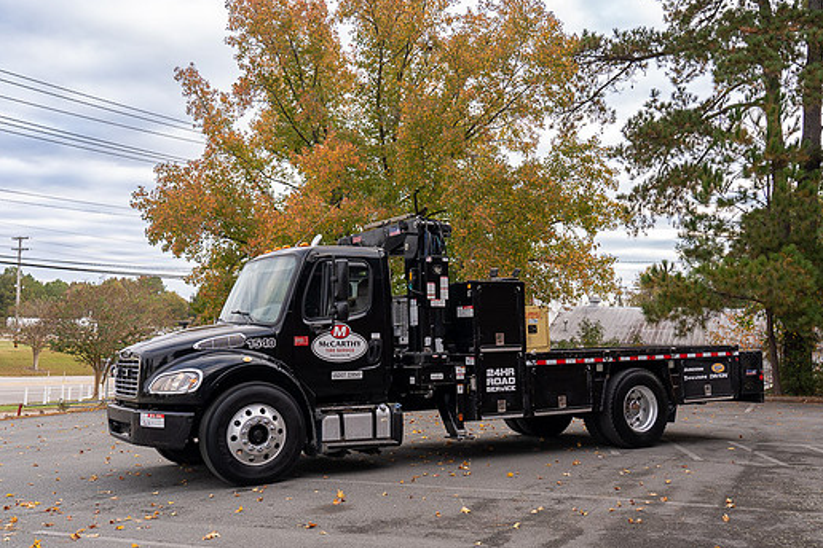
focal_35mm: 36
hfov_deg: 53.1
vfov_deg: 36.9
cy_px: 278
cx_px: 423
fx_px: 823
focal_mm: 32
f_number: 4.5
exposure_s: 1/80
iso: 100
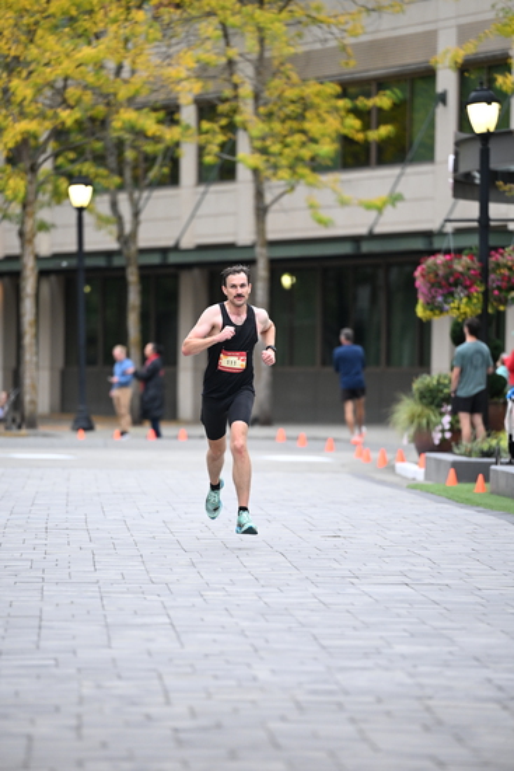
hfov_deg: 6.9
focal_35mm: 200
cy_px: 386
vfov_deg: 10.3
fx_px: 4280
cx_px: 257
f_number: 2.8
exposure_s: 1/800
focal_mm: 200
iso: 1600
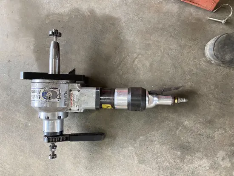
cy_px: 88
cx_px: 117
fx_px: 189
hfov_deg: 63.4
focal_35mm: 28
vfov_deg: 49.8
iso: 100
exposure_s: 1/60
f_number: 1.8
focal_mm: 3.99
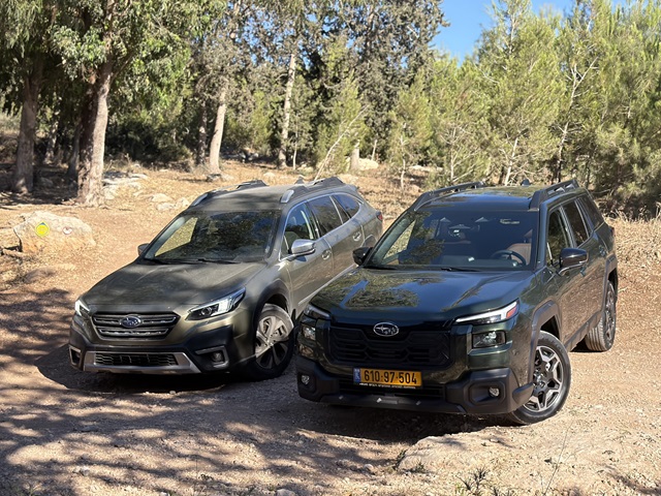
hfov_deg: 39.7
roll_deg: -6.5
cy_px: 248
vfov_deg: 30.3
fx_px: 917
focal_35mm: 48
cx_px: 330
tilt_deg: +0.3
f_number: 1.78
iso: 400
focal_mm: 6.76
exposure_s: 1/4878
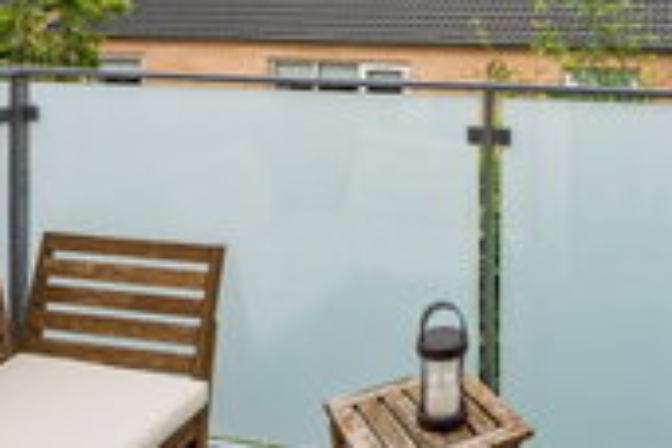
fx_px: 653
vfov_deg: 36.9
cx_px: 523
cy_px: 112
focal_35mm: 35
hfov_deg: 51.5
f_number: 6.3
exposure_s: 1/160
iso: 100
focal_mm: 15
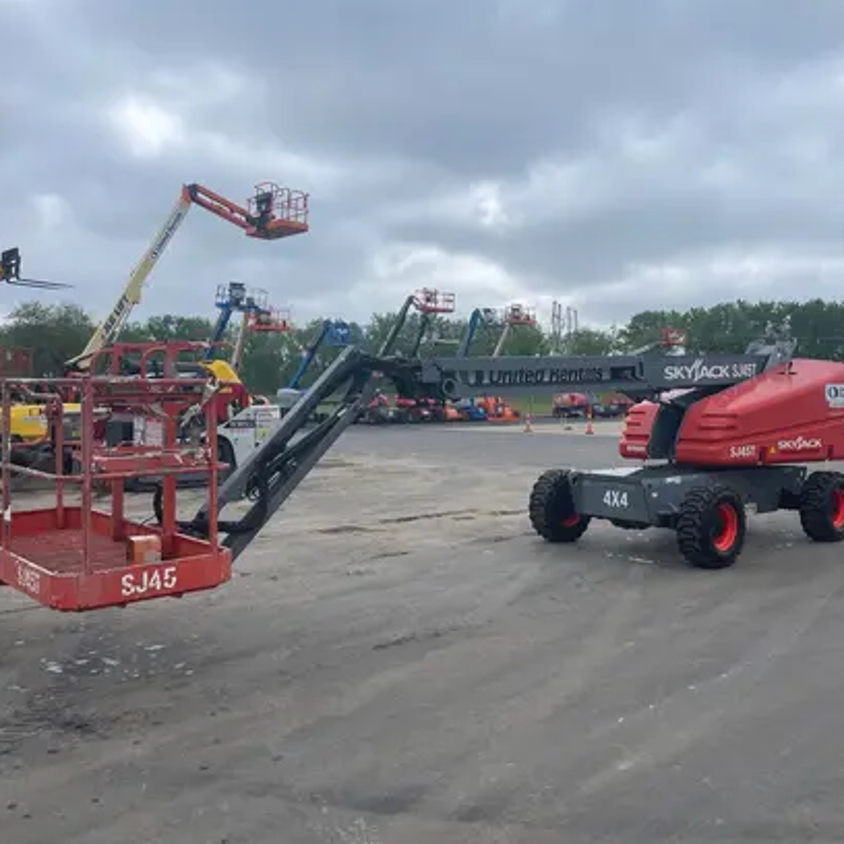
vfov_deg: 52.5
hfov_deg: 52.2
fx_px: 855
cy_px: 425
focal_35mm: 31
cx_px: 501
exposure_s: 1/3205
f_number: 1.6
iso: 32
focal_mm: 4.2
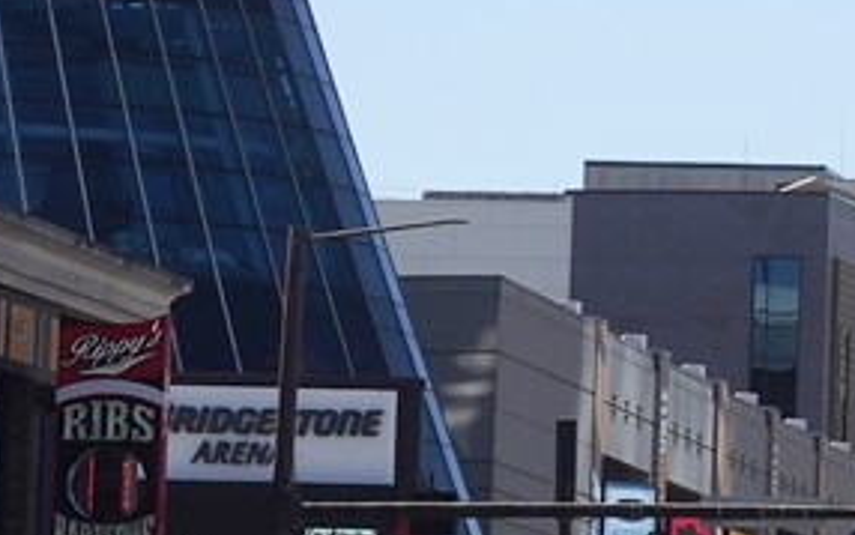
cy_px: 329
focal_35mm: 285
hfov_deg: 7.0
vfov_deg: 4.6
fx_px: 6644
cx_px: 1988
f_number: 16
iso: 400
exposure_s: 1/100
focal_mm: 40
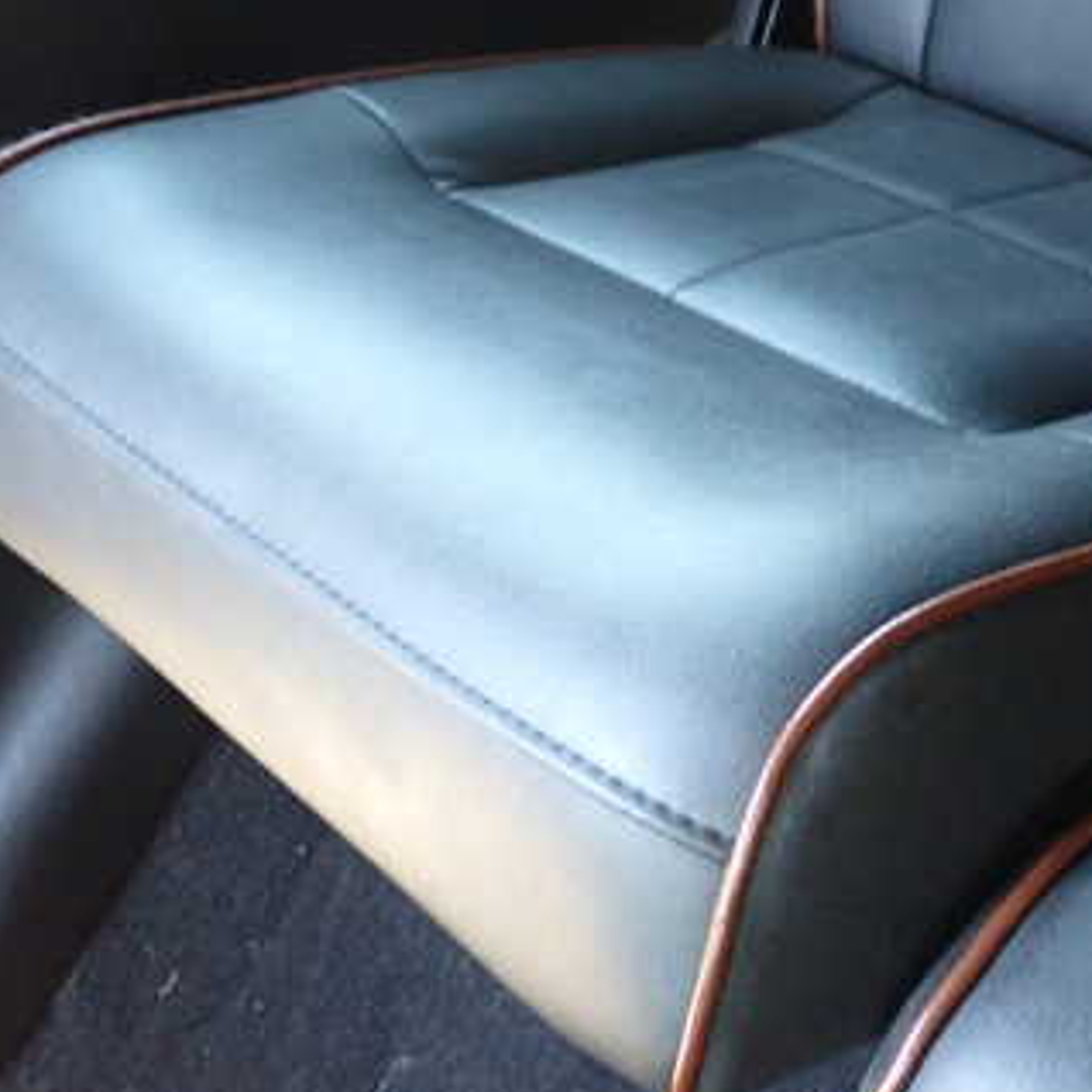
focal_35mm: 60
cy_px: 460
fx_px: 2141
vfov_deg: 28.6
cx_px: 800
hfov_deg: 28.2
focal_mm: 6.37
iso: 800
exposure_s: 1/30
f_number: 2.5
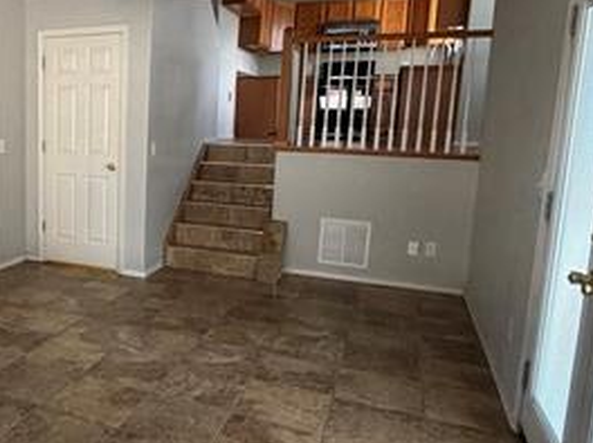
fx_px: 581
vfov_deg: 41.7
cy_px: 208
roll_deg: +0.2
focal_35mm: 34
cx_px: 101
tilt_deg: -7.4
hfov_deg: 50.1
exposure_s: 1/83
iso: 320
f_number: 2.2
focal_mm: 2.22
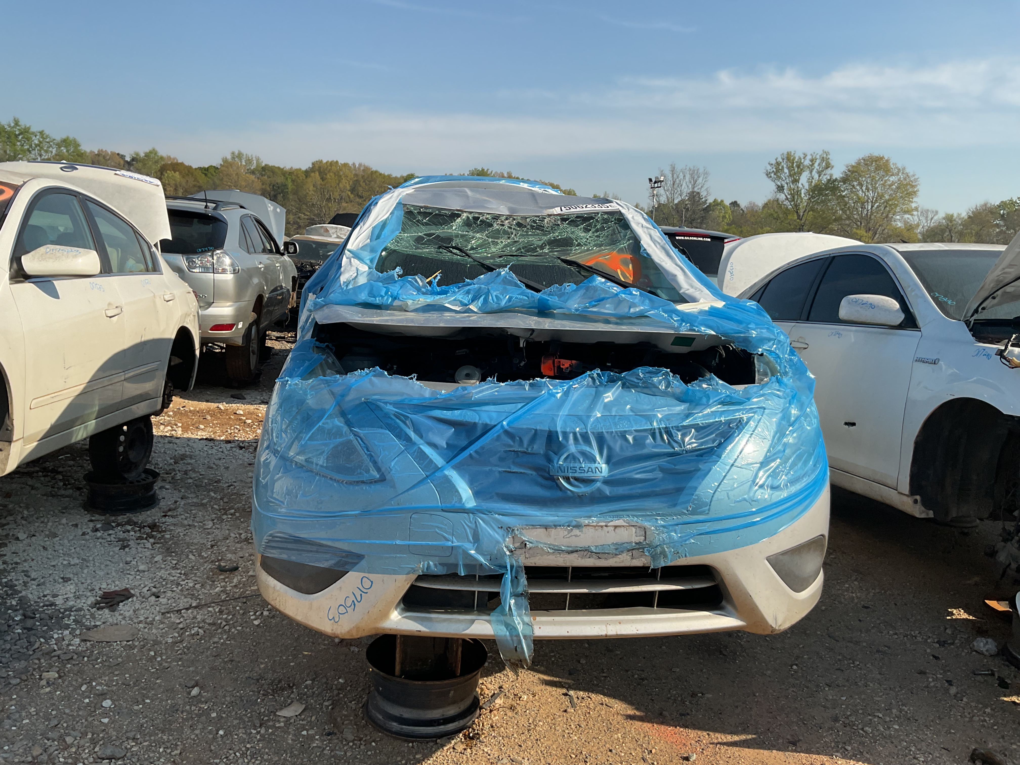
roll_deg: -3.3
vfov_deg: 48.2
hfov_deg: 61.7
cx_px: 510
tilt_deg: -10.5
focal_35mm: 29
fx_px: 855
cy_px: 382
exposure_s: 1/1912
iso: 16
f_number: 1.8
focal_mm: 3
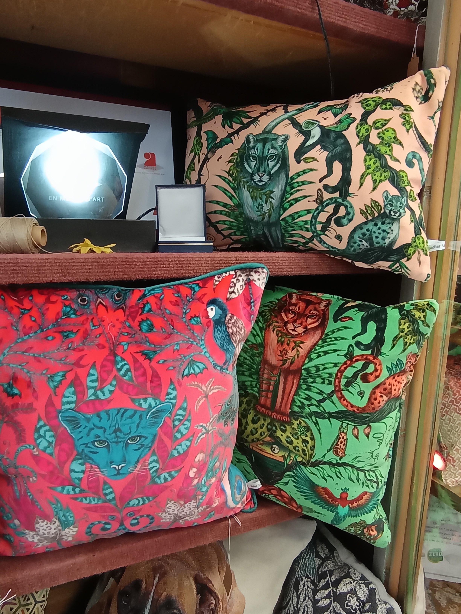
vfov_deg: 94.5
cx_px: 230
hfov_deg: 78.1
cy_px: 307
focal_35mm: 16
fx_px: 284
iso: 480
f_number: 2.2
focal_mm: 1.65
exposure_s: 1/50
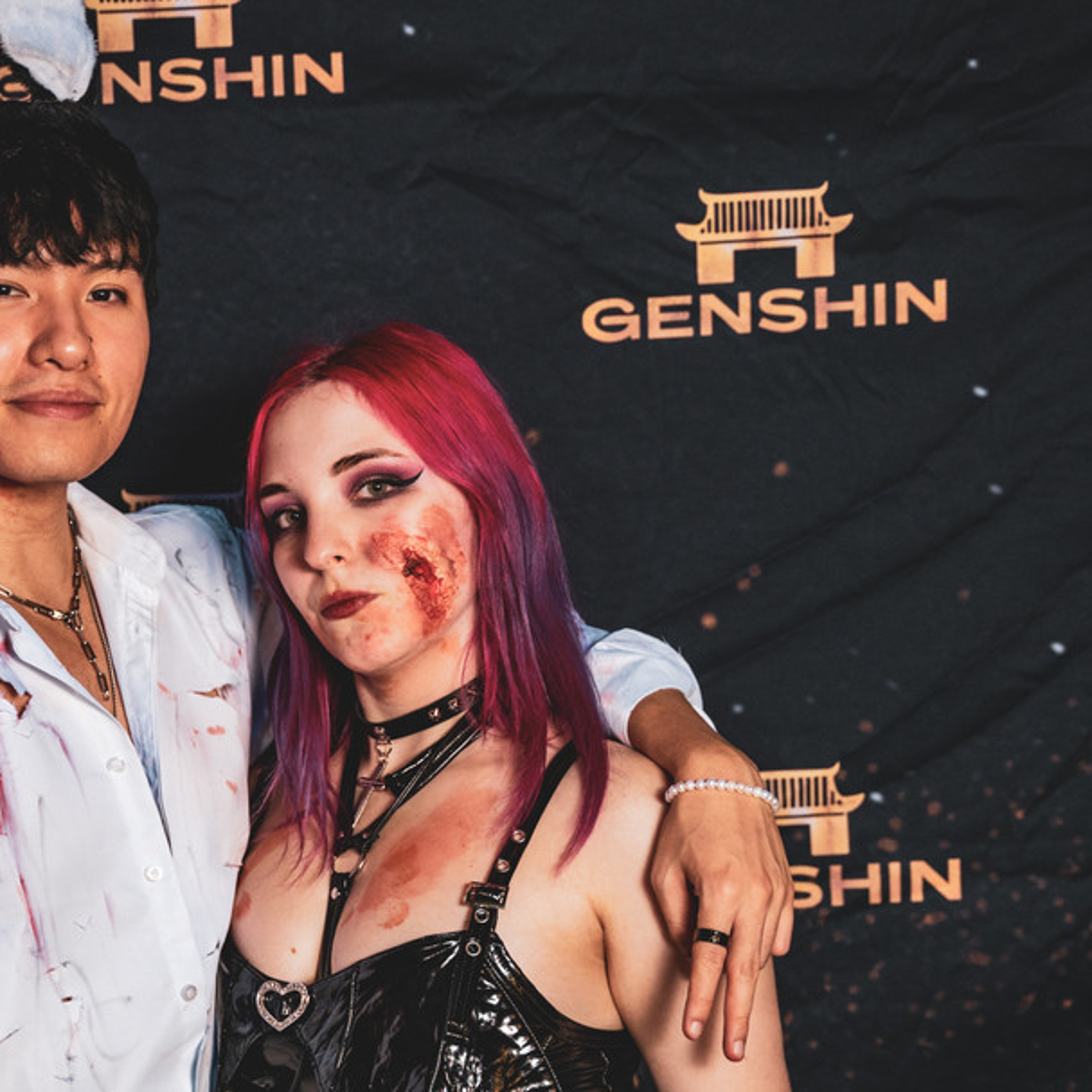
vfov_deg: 19.5
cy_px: 674
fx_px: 3176
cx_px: 53
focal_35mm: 89
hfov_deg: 19.1
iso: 500
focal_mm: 45.7
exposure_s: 1/80
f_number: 2.8
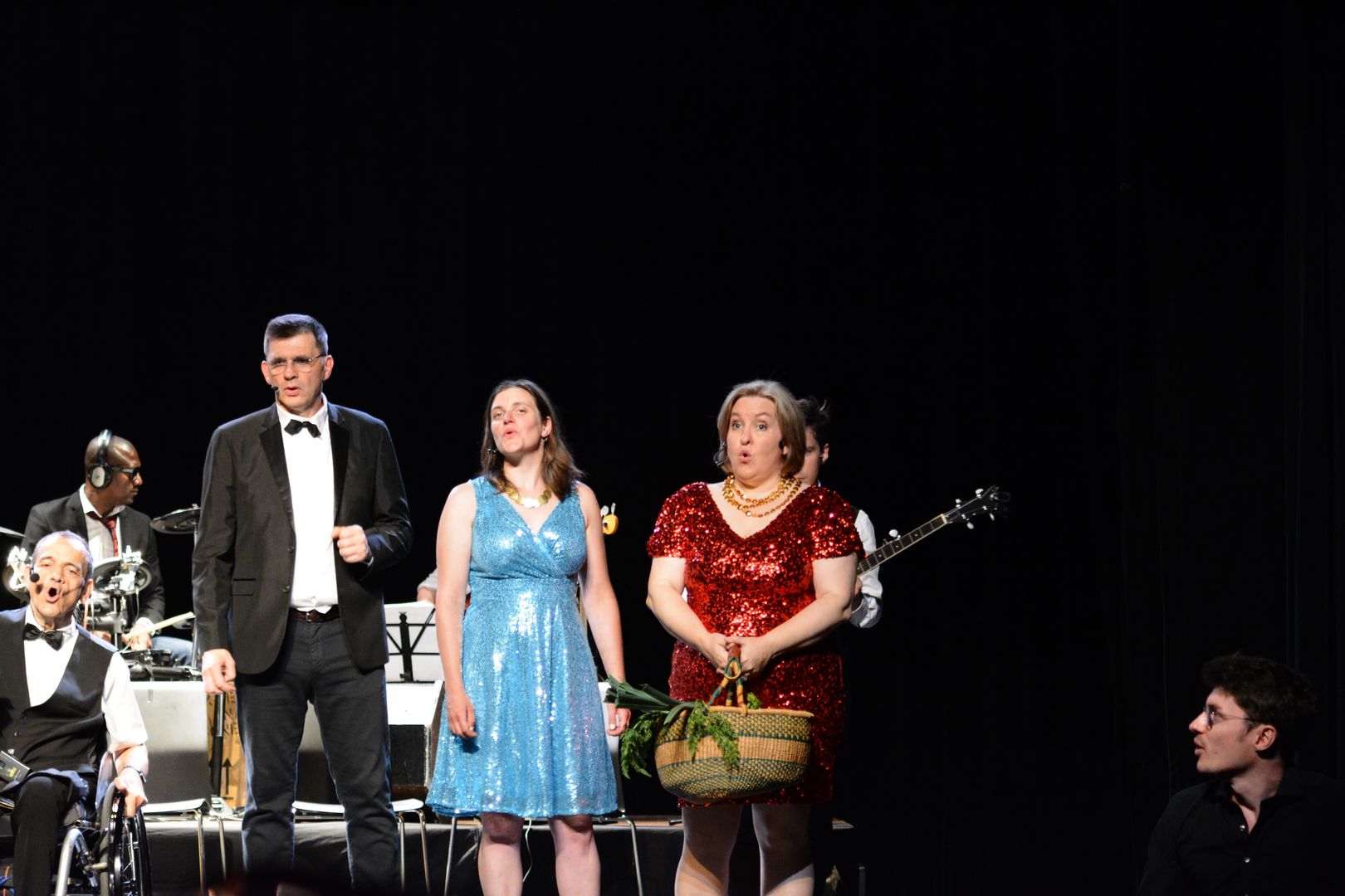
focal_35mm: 105
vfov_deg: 13.0
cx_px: 672
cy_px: 448
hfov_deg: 19.5
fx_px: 3923
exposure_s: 1/60
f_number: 4
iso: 3200
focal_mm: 70
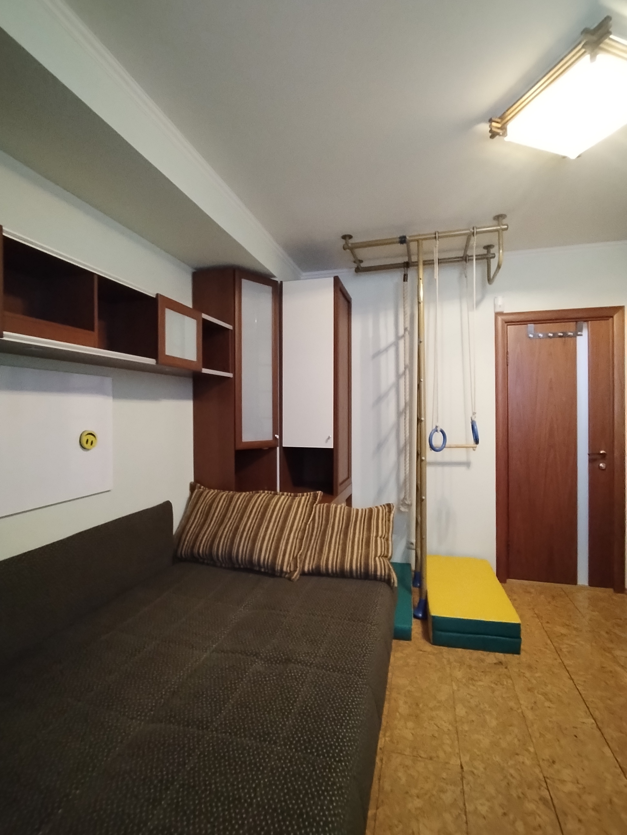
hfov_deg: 74.7
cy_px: 418
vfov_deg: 91.0
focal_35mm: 17
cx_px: 314
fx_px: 411
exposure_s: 1/33.3
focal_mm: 1.42
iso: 529
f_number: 2.2
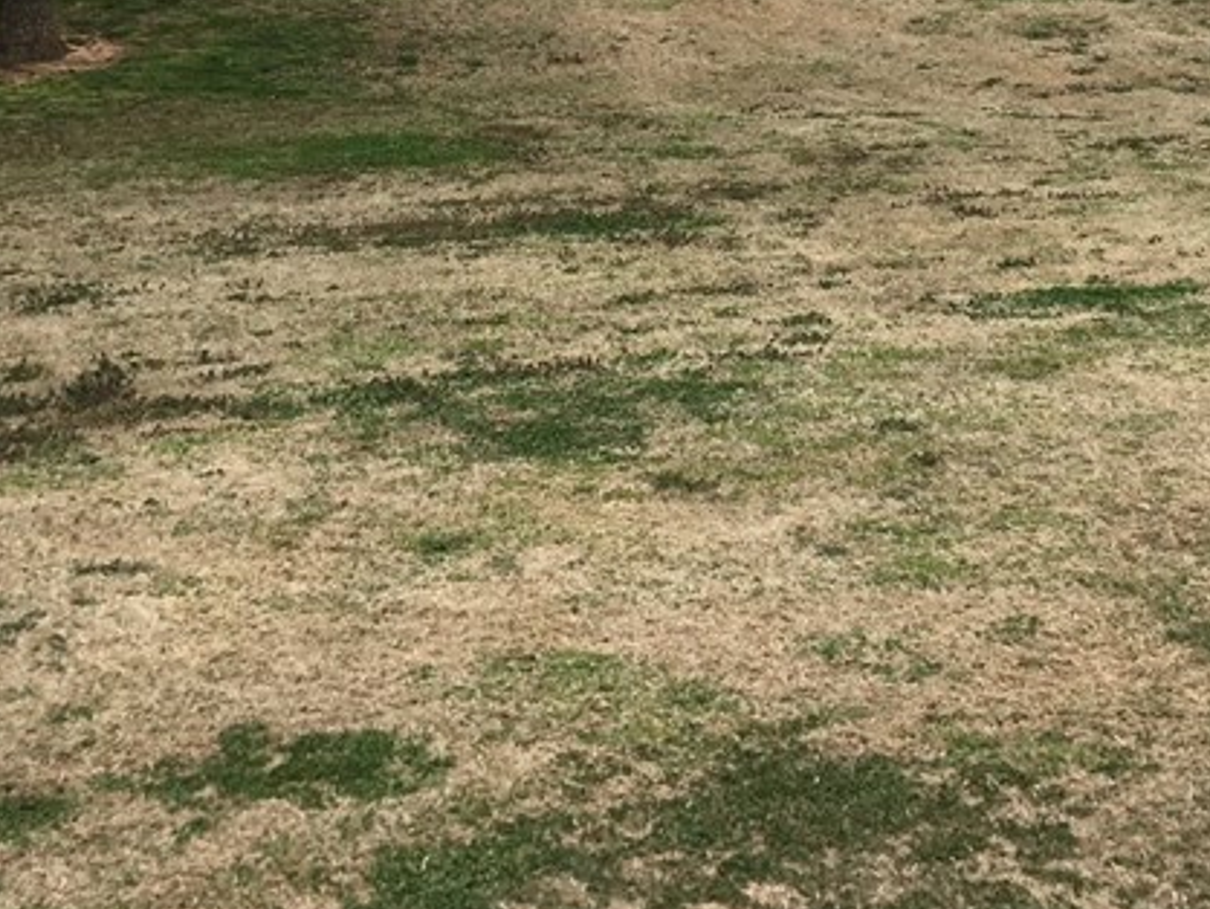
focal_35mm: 71
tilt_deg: -6.0
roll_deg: -0.1
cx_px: 761
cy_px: -113
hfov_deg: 27.3
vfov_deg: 19.8
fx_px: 2483
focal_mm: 4.15
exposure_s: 1/746
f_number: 2.2
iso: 25
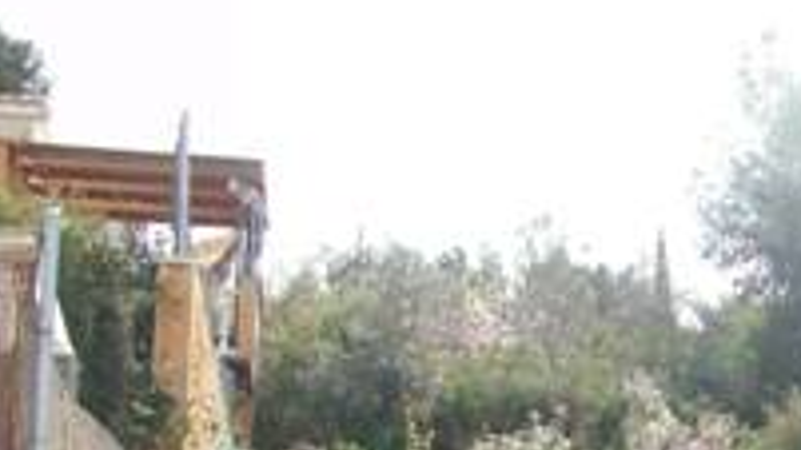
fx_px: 1954
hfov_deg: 22.5
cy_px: 627
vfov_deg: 12.6
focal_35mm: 92
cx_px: 737
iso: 80
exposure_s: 1/640
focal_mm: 5.7
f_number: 2.8
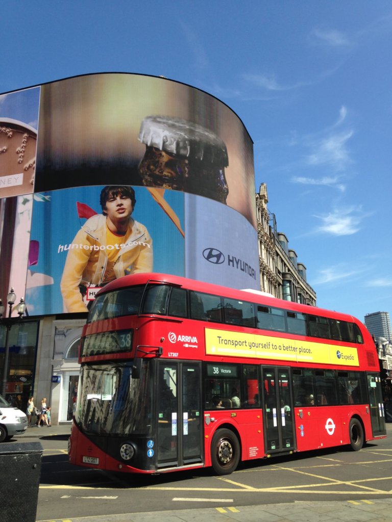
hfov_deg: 42.9
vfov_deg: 55.4
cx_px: 196
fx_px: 498
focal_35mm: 33
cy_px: 261
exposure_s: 1/1063
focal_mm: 4.12
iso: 50
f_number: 2.4
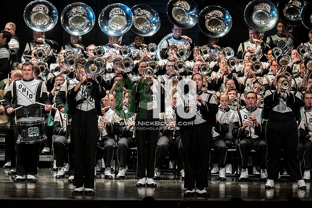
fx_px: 1819
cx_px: 156
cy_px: 104
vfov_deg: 6.5
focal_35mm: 210
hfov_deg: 9.8
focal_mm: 140
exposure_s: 1/500
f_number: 4
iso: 4000
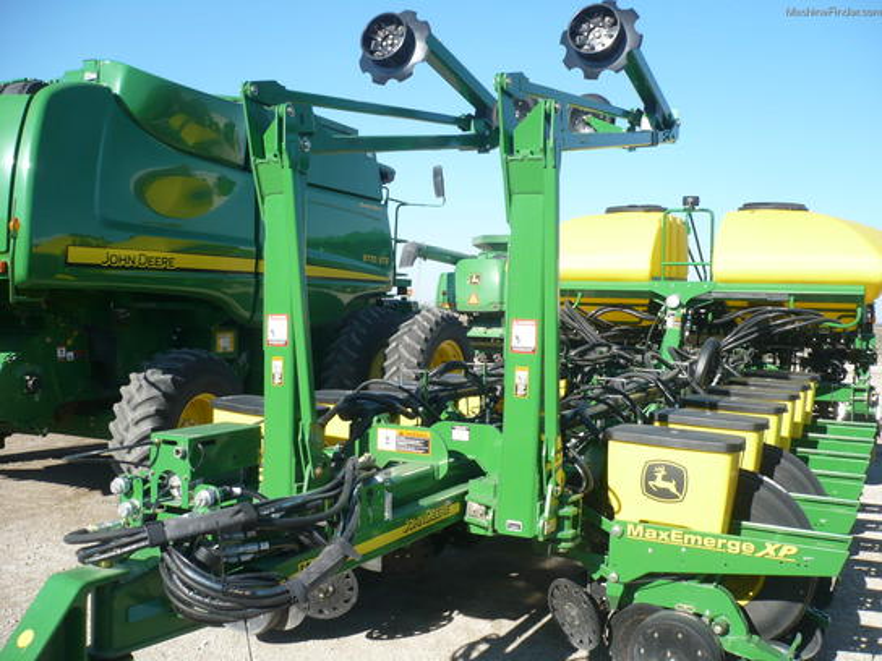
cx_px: 441
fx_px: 892
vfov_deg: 40.7
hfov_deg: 52.6
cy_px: 330
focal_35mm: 35
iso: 100
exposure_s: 1/800
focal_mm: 5.8
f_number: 2.8
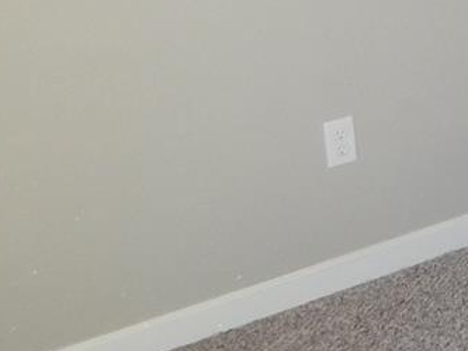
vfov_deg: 14.1
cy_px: -159
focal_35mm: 99
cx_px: 926
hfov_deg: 15.8
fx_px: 1339
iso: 125
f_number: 3
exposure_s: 1/60
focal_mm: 4
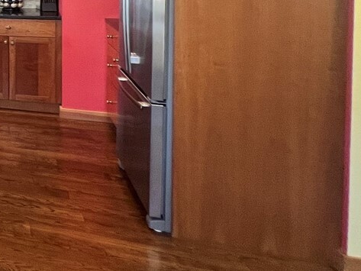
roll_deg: +2.0
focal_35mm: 44
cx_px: -226
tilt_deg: -3.0
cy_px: -18
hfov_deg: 25.8
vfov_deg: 29.9
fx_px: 459
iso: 125
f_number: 1.8
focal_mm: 1.57
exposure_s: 1/60
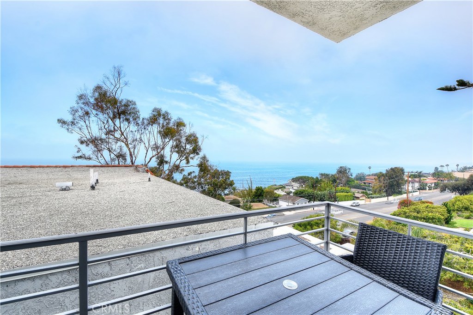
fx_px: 197
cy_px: 158
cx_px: 236
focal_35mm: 15
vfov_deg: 77.3
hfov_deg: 100.4
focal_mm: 10
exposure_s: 1/320
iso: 100
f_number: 8
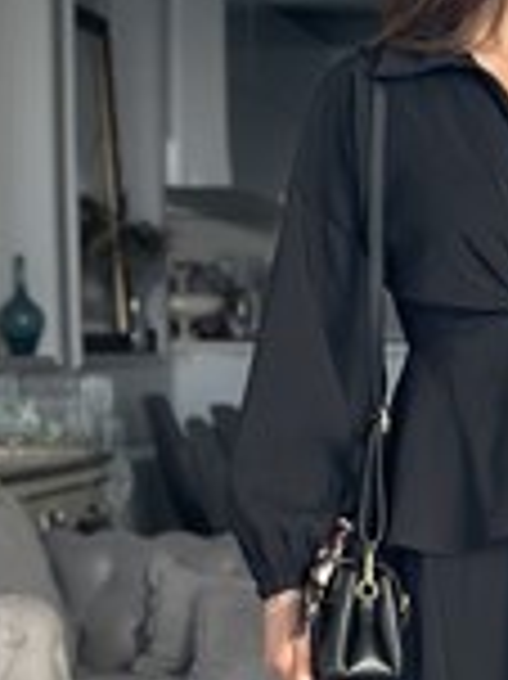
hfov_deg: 9.2
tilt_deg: -20.5
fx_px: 3155
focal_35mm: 161
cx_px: 481
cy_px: 603
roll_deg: +1.1
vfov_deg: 12.2
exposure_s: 1/137
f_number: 1.78
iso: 64
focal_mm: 6.86
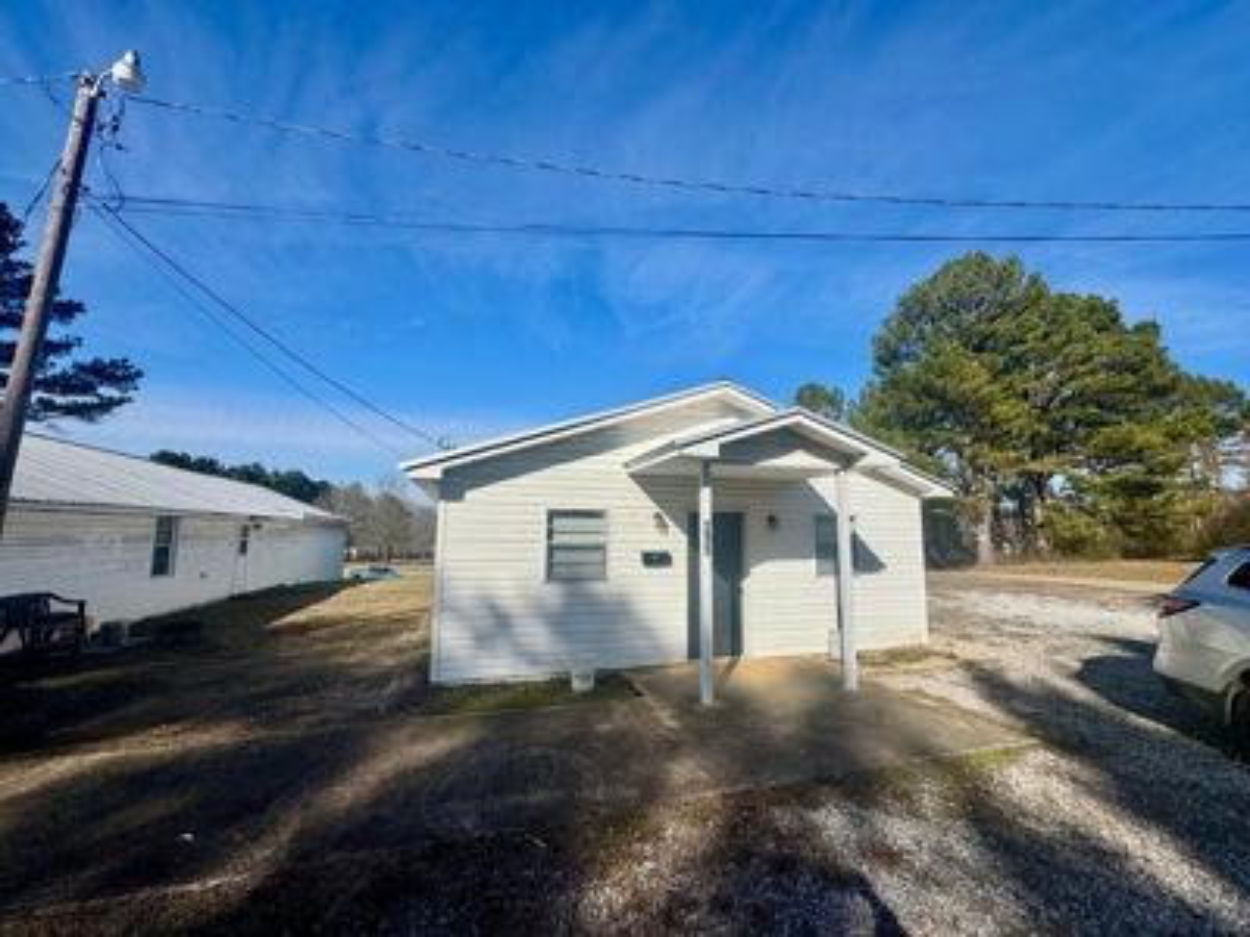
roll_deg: +0.0
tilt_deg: +6.6
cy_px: 468
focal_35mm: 14
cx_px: 625
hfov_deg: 102.1
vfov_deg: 85.7
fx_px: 506
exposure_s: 1/3717
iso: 40
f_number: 2.2
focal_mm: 2.22
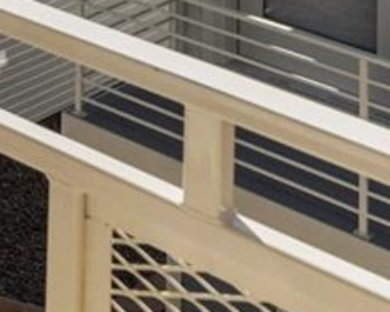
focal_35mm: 113
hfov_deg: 12.5
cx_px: -597
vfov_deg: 10.6
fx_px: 1309
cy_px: -544
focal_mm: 17.7
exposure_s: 1/8000
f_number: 8
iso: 500
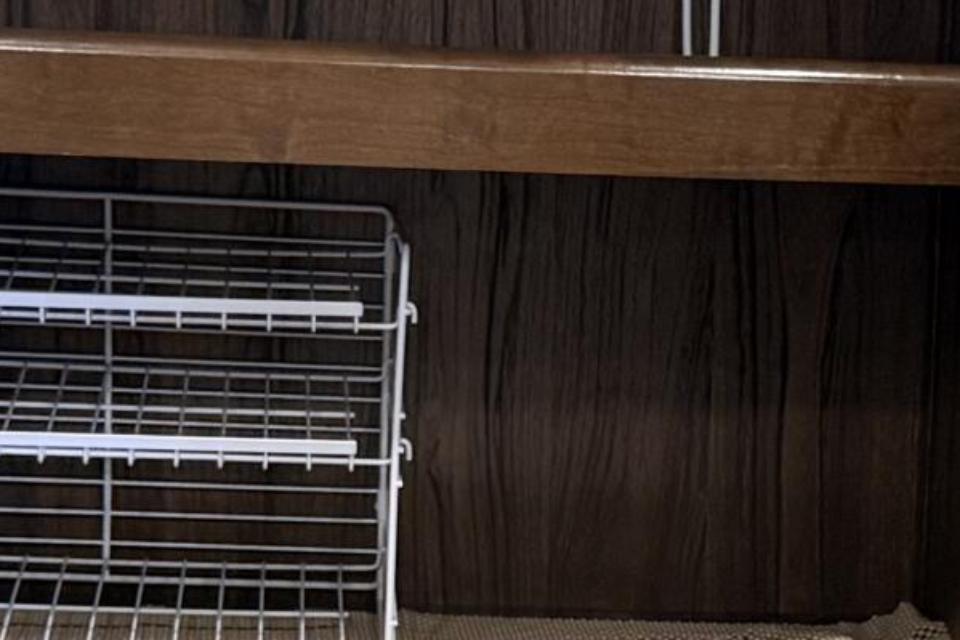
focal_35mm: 125
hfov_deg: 16.3
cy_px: 725
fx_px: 3332
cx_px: 732
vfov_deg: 10.8
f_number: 1.78
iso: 250
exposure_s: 1/47
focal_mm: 6.76
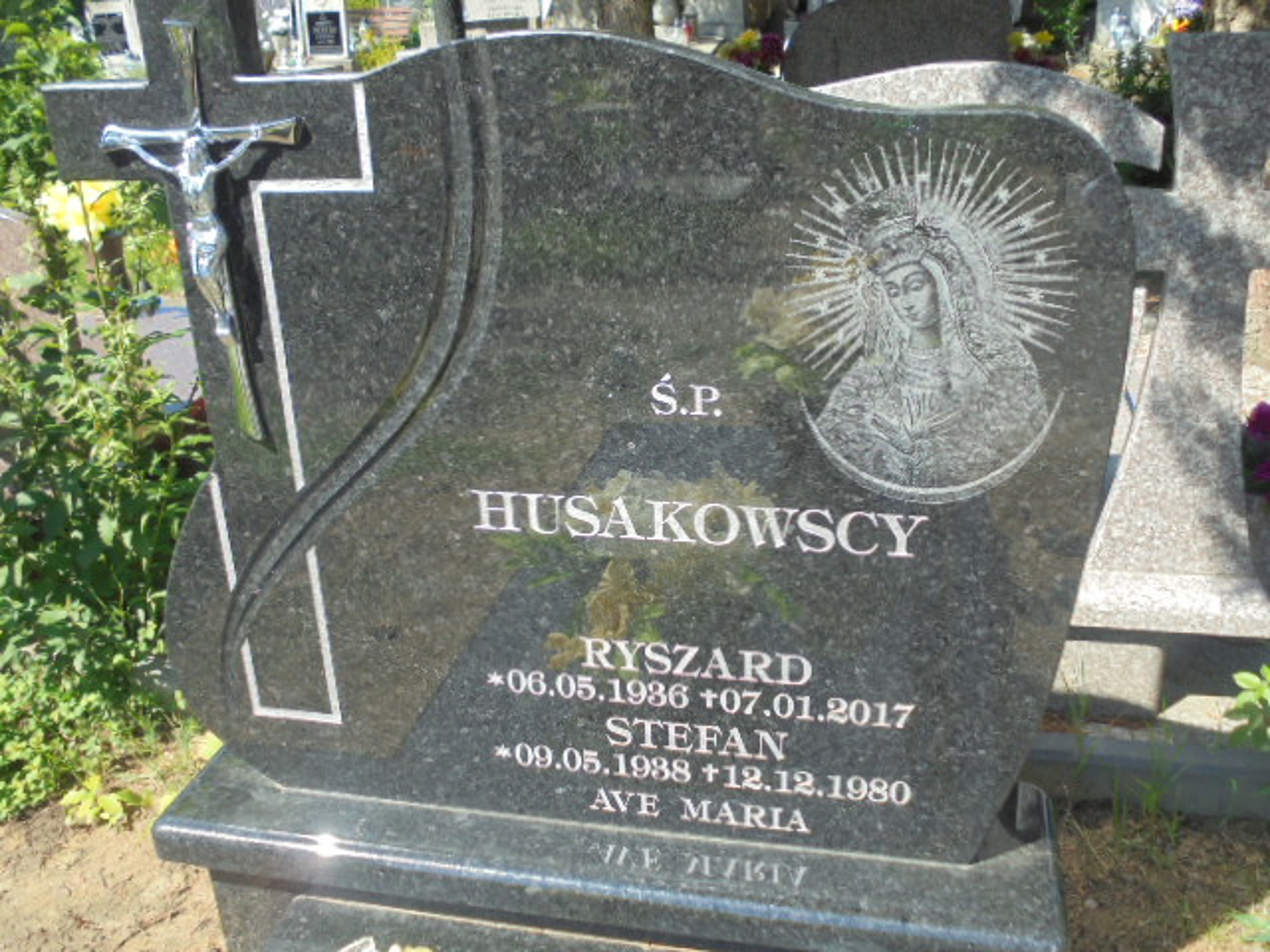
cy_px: 476
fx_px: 1247
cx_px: 635
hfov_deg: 54.0
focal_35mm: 34
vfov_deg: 41.8
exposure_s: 1/800
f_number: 4
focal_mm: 6.1
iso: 100
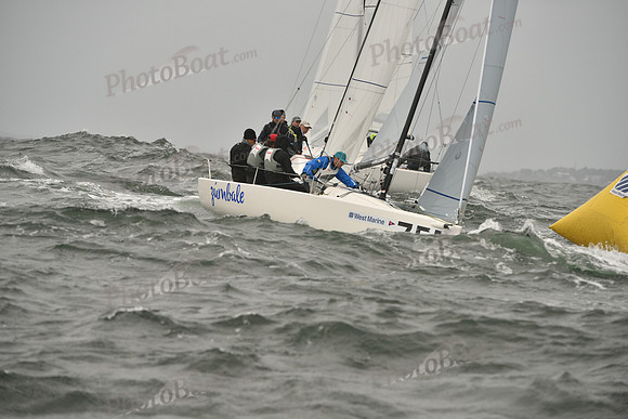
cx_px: 314
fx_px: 5234
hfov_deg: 6.9
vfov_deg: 4.6
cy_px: 210
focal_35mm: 300
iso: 400
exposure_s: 1/1250
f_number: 6.3
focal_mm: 300
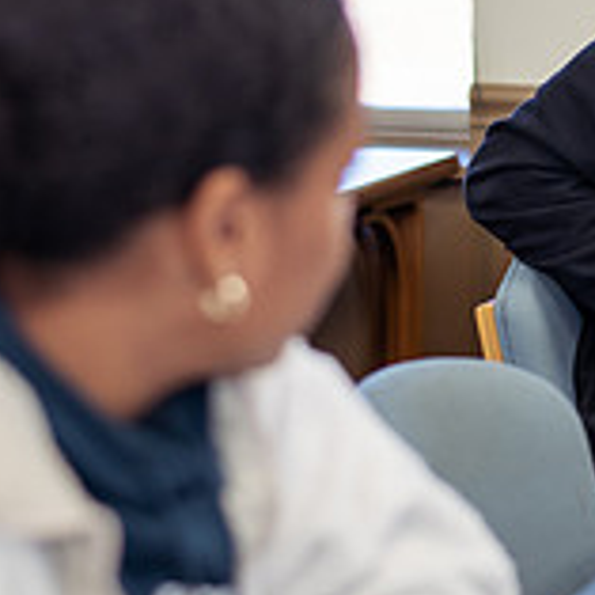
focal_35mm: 157
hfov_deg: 11.0
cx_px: 614
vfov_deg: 11.1
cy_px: 286
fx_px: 3053
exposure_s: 1/200
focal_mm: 50
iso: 640
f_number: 2.2
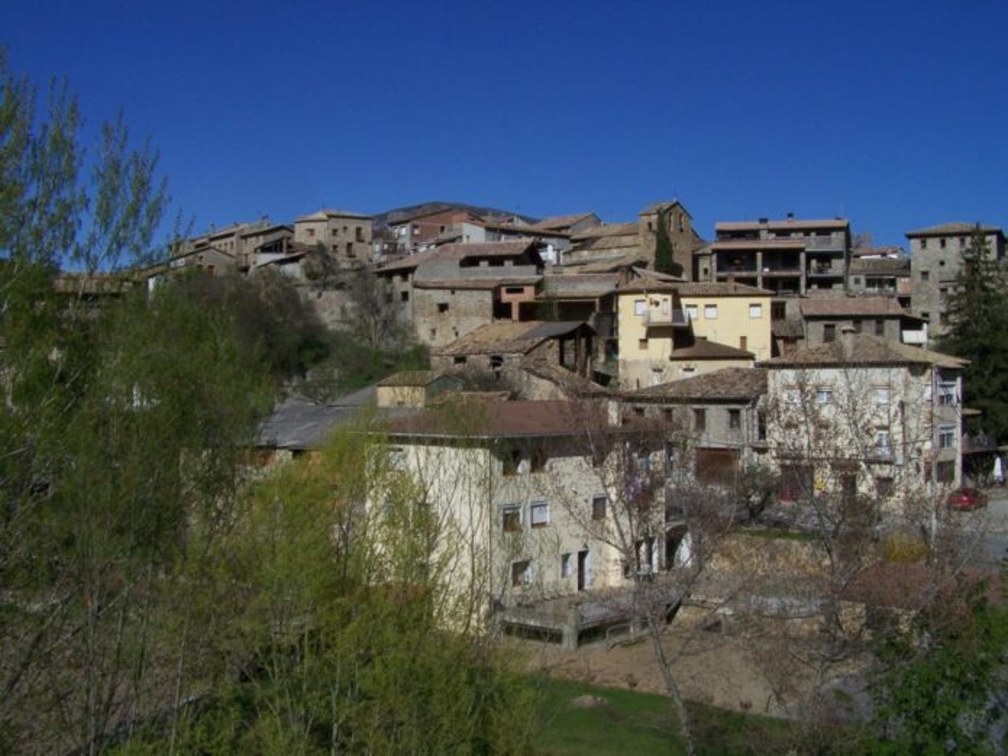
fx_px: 1107
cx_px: 504
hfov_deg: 49.0
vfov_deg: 37.7
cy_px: 378
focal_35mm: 38
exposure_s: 1/800
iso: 64
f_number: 5.6
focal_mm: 6.3
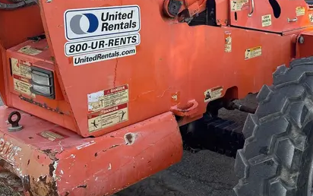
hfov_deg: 40.6
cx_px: 204
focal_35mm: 49
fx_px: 418
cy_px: 54
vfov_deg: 26.1
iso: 64
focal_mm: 5.96
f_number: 1.6
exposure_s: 1/791
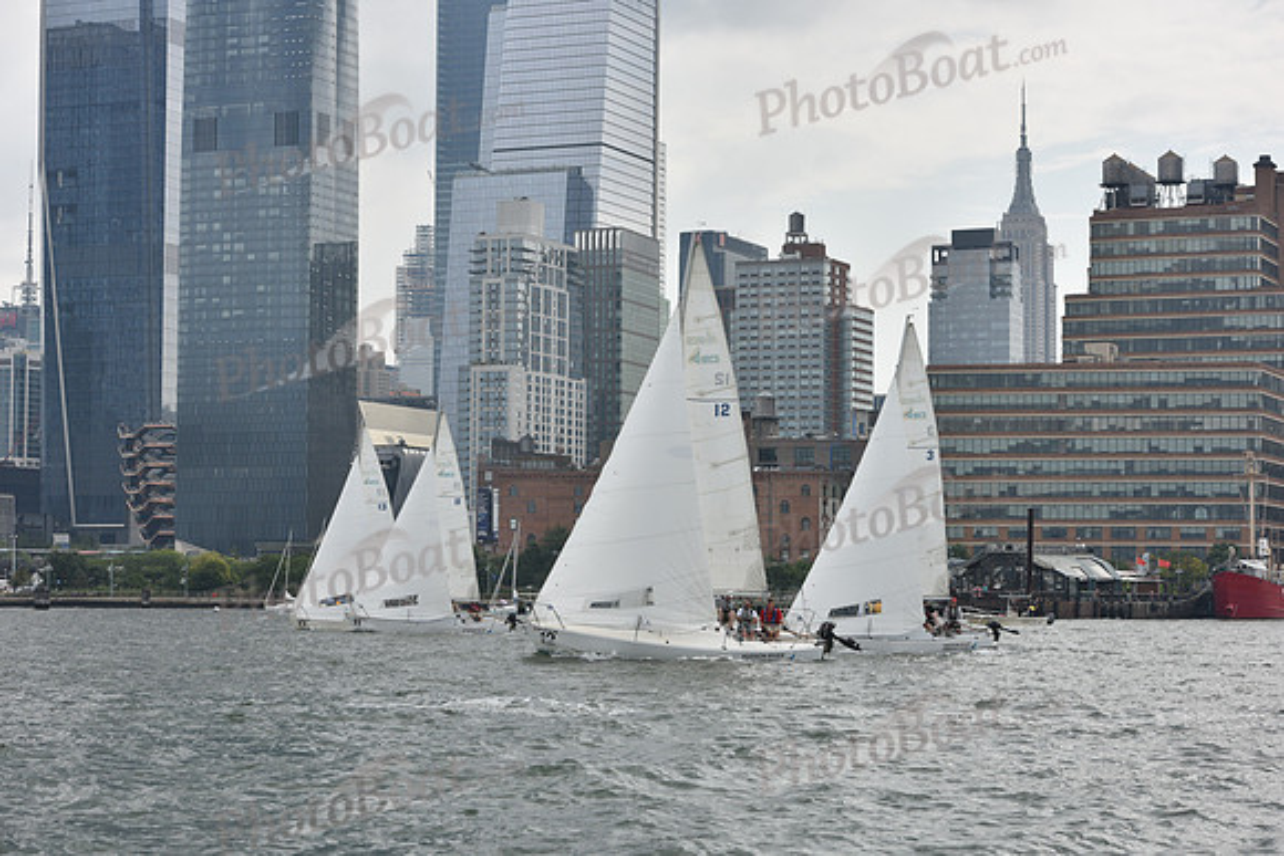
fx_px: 2854
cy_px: 428
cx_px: 642
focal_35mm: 80
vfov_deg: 17.1
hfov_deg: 25.4
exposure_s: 1/1250
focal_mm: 80
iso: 320
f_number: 8
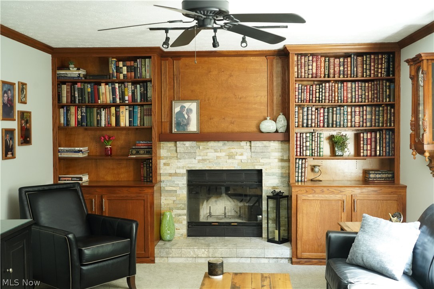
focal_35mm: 38
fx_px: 458
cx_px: 217
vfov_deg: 35.1
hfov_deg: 50.7
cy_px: 144
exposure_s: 1/13
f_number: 5.6
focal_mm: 38
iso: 2500
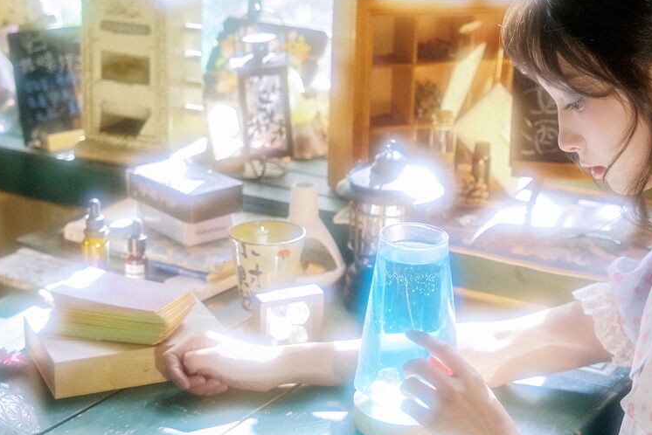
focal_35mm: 82
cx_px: 376
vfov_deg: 16.7
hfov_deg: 24.7
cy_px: 176
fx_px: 1486
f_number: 2.8
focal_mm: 34.2
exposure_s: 1/250
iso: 640
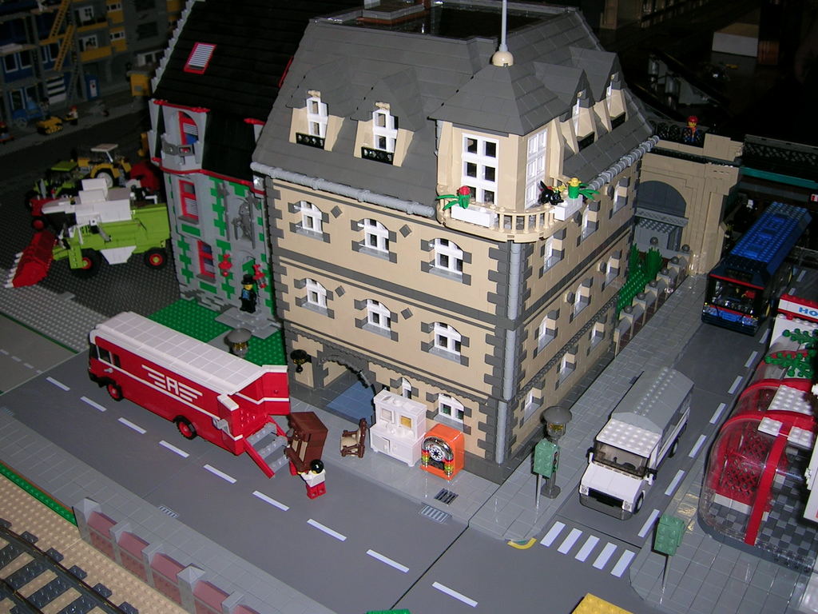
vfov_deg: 40.7
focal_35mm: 35
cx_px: 409
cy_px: 307
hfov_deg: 52.6
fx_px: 827
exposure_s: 1/60.1
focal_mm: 5.4
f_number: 2.8
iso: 50
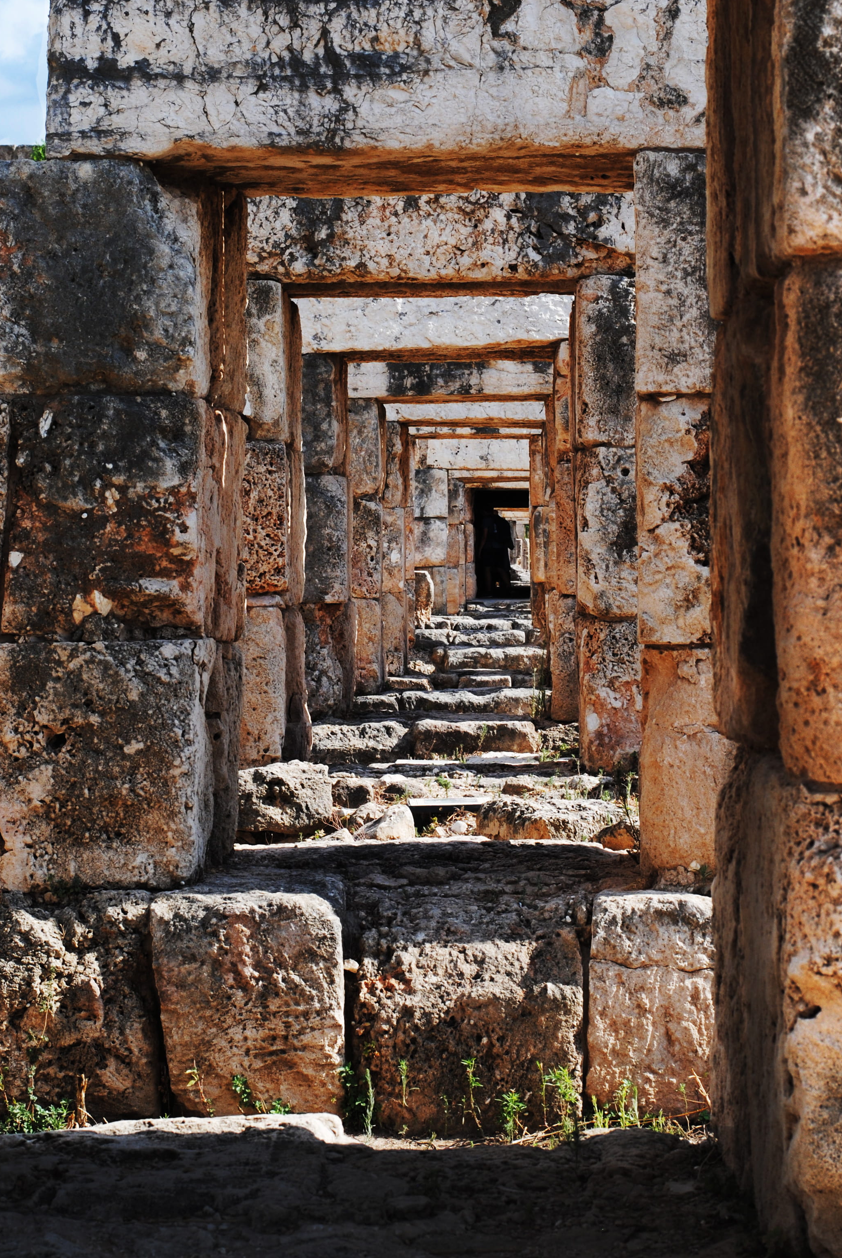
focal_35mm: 94
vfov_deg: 21.6
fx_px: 3288
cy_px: 542
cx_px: 438
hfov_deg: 14.6
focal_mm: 50
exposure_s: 1/200
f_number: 7.1
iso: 100
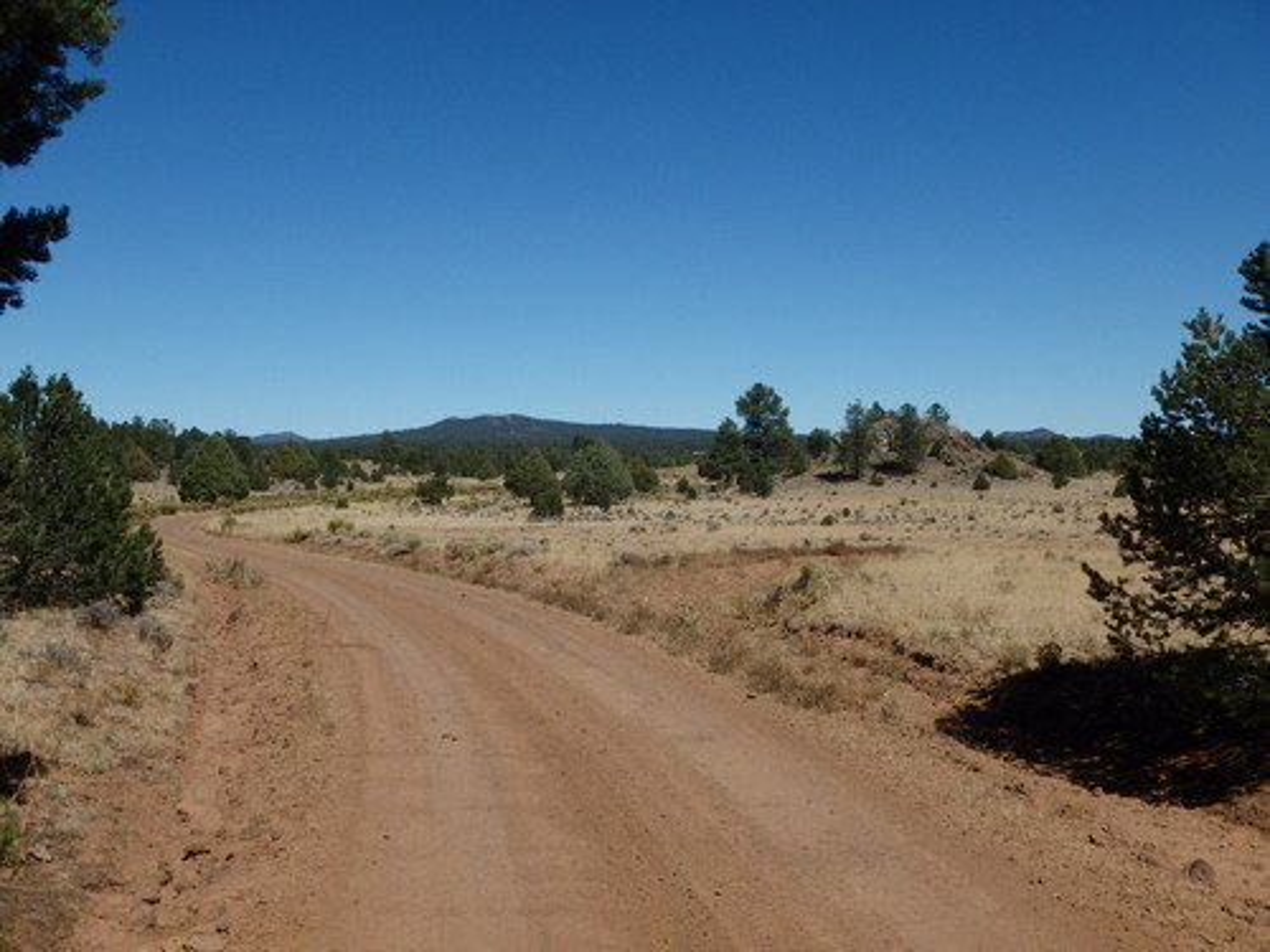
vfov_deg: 36.0
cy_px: 476
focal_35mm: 40
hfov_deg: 46.8
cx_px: 635
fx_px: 1468
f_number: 13
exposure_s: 1/160
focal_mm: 7.3
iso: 125
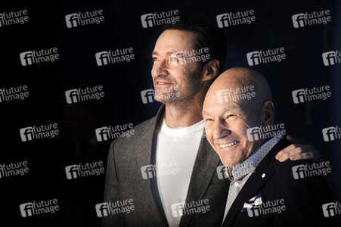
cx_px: 170
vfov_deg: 7.4
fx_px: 1751
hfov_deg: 11.1
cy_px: 114
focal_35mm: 185
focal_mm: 185
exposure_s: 1/320
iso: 200
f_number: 9
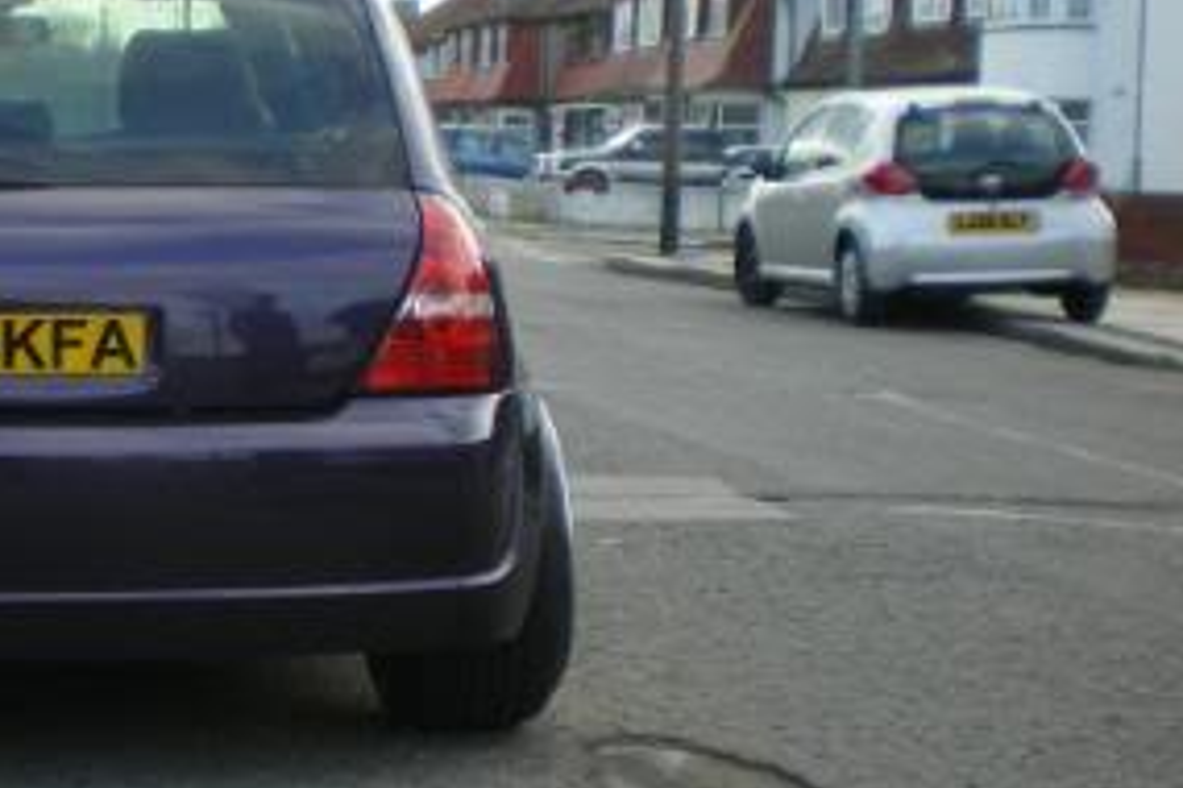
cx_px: 25
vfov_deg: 16.3
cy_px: 394
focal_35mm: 84
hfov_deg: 23.3
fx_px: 2760
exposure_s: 1/125
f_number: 3.1
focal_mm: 6.3
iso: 50
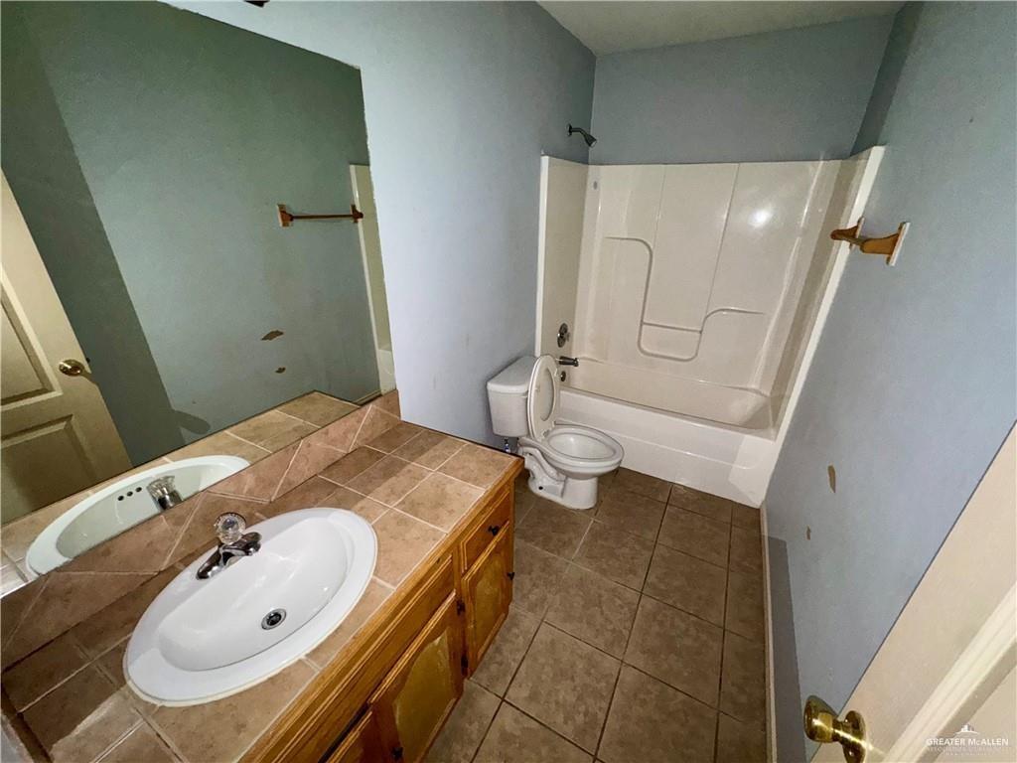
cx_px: 508
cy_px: 382
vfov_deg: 85.7
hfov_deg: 102.1
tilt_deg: -25.9
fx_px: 411
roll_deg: -1.4
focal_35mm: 14
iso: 250
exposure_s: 1/30
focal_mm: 2.22
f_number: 2.2
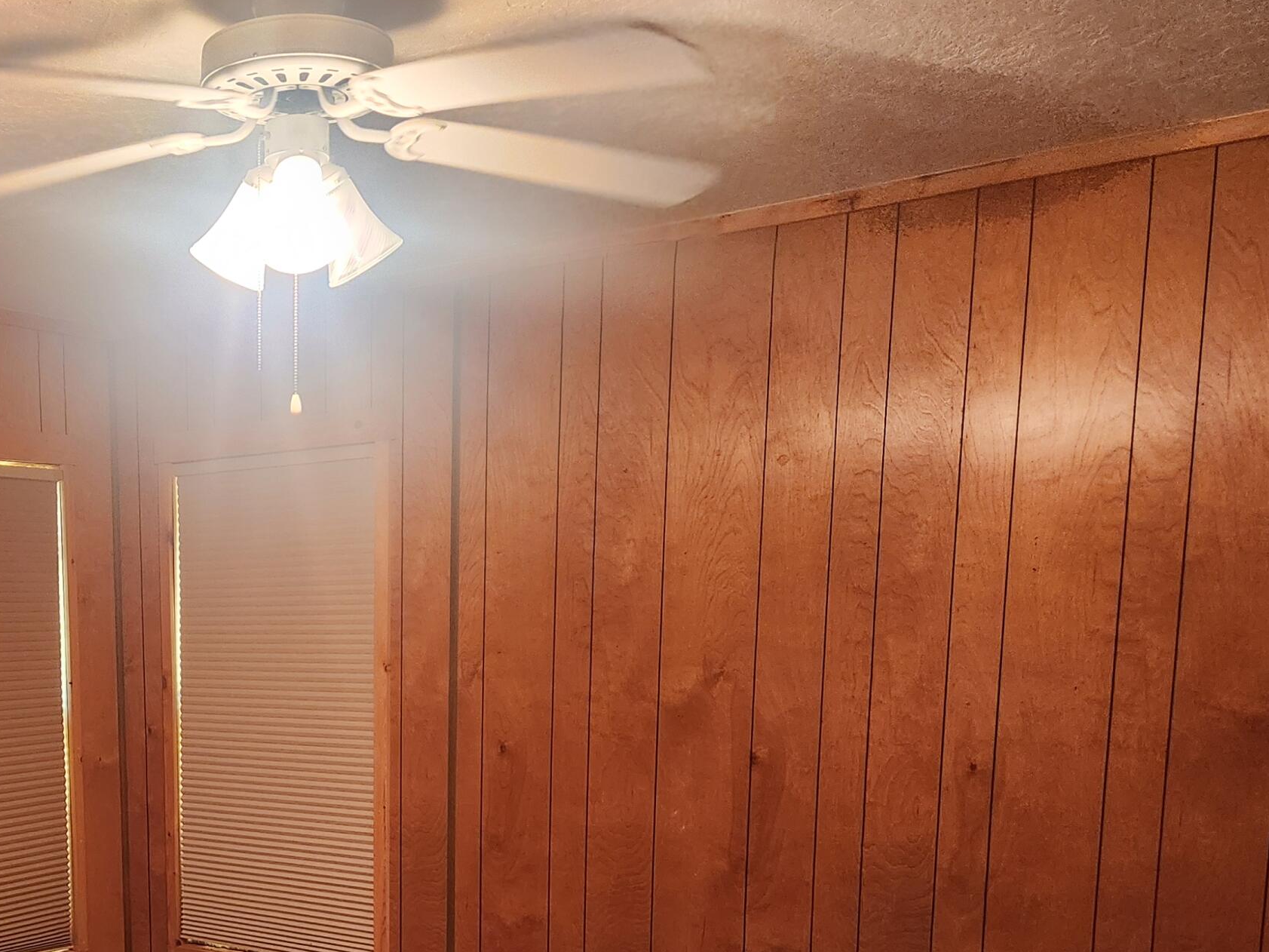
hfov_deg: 42.6
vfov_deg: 33.5
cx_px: 170
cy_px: 830
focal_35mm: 41
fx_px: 1503
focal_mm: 5.4
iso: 800
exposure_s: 1/120
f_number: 1.8
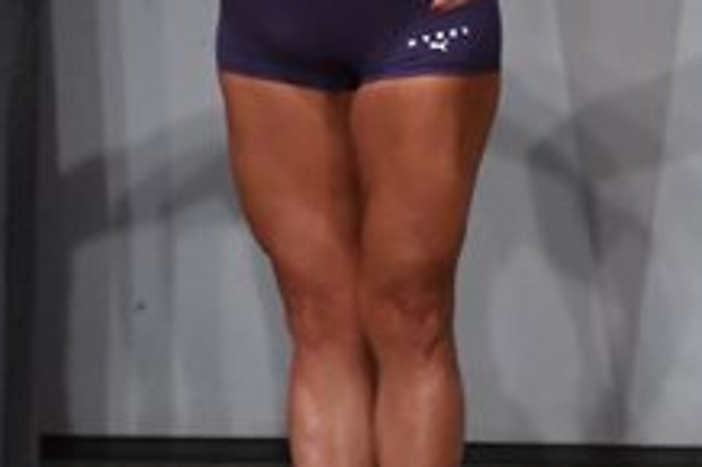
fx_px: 15607
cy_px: -45
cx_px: -481
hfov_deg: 2.6
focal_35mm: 801
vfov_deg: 1.7
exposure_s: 1/400
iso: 4000
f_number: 5.6
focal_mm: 150
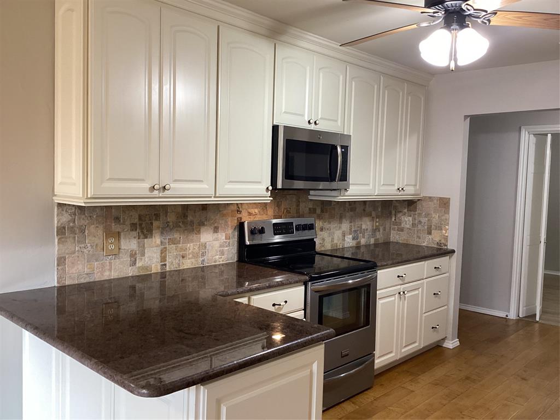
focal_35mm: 31
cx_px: 280
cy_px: 210
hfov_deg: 58.4
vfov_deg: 45.4
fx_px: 502
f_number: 2.4
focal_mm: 3.3
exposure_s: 1/60
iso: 250
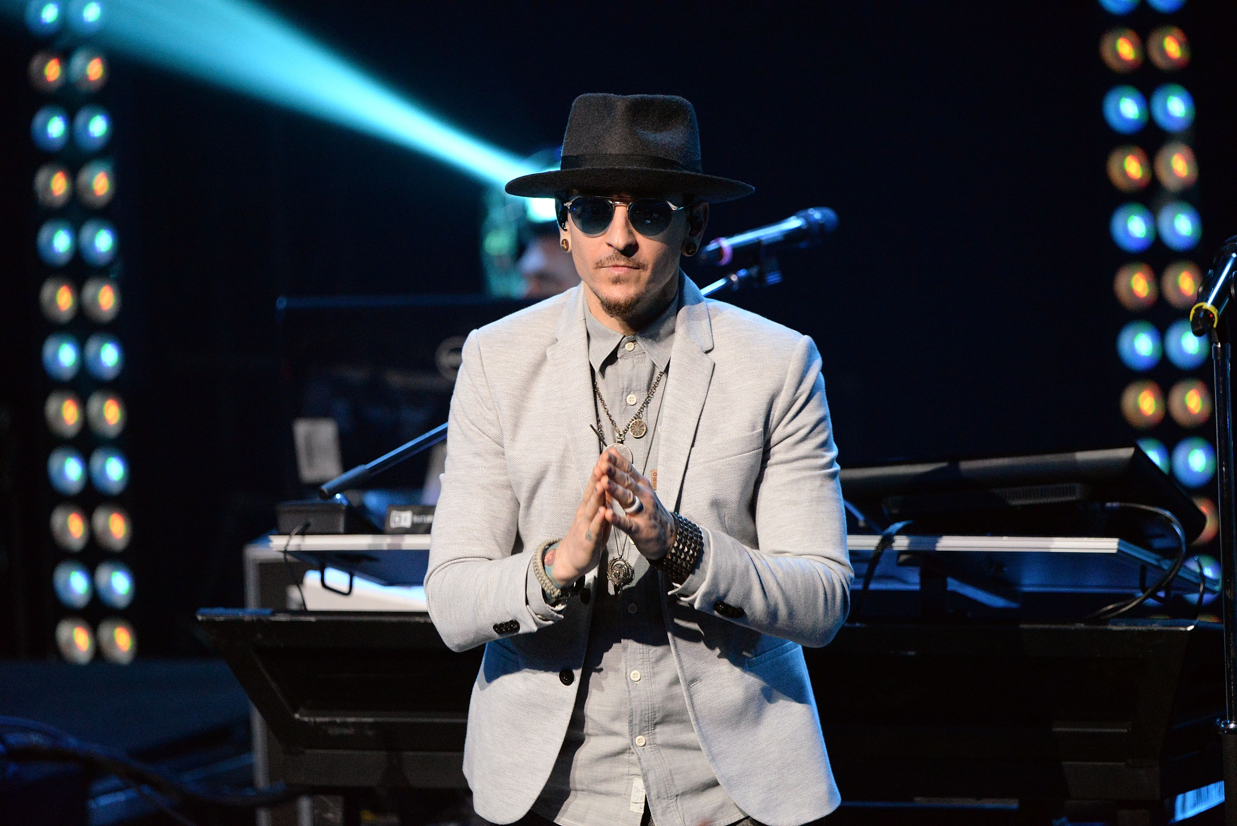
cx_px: 618
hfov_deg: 6.6
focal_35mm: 310
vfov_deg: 4.4
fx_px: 10656
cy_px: 413
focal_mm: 310
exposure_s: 1/400
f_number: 4
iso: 6400
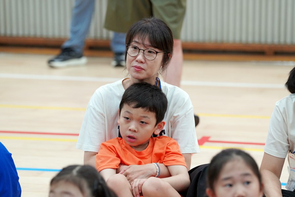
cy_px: 98
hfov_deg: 11.9
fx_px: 1418
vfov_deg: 7.9
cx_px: 148
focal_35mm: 173
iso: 2500
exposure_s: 1/200
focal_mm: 173
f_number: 4
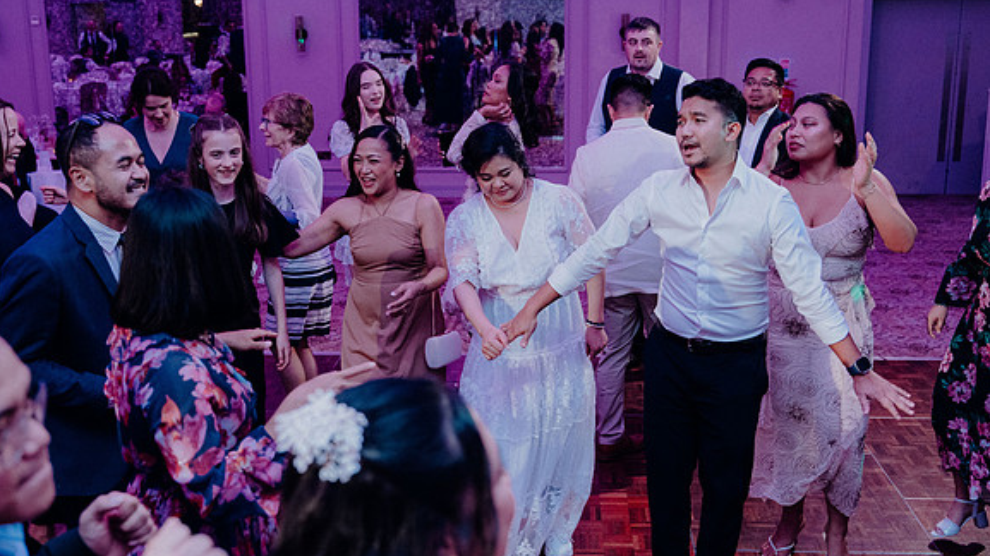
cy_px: 246
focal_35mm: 39
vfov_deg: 30.4
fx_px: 1023
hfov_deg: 51.6
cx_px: 494
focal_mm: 37
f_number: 3.5
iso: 3200
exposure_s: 1/160
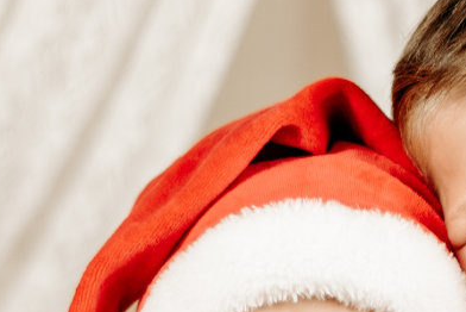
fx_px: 2668
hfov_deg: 9.9
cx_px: 456
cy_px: 314
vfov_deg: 6.7
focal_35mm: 206
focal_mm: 50
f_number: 1.8
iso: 250
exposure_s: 1/125
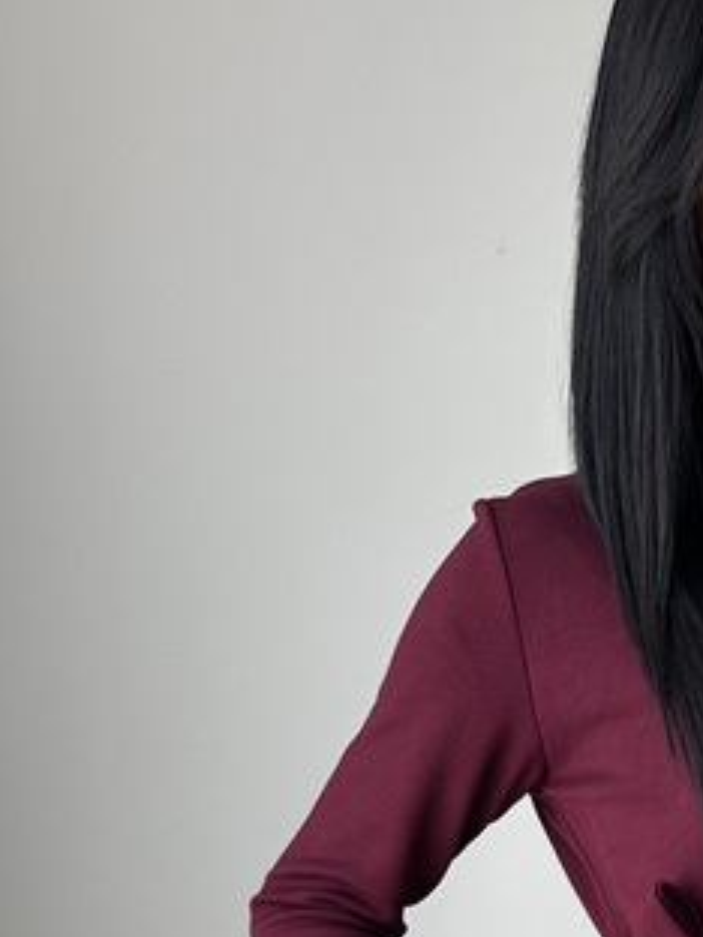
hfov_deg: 18.7
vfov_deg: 22.4
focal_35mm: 77
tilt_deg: -33.5
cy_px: 1255
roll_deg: +0.1
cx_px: 685
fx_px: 2085
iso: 100
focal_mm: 6.86
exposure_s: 1/121
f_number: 1.78
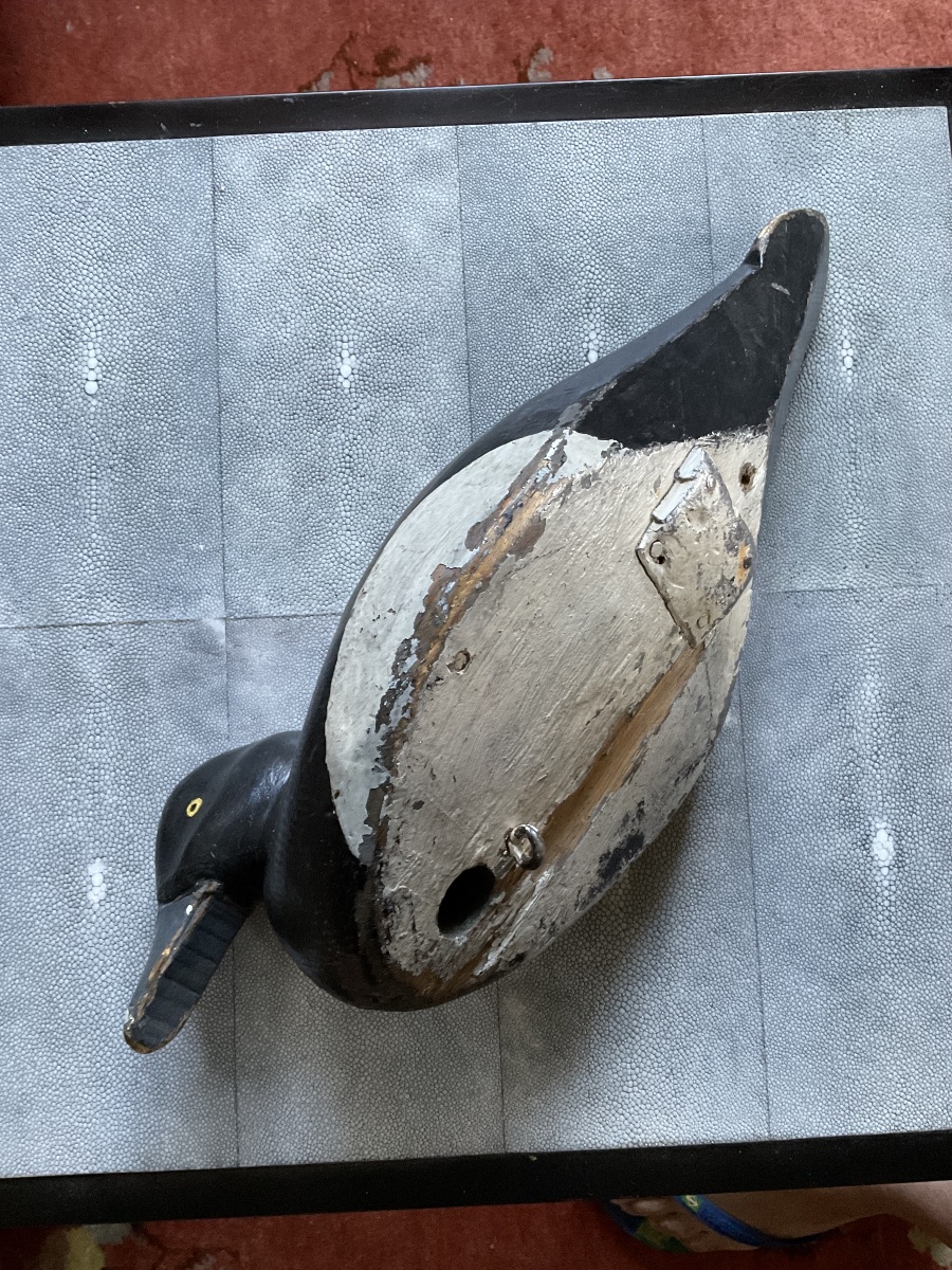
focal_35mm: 29
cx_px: 476
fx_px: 1063
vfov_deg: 61.7
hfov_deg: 48.2
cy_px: 635
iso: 250
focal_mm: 3
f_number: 1.8
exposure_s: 1/60
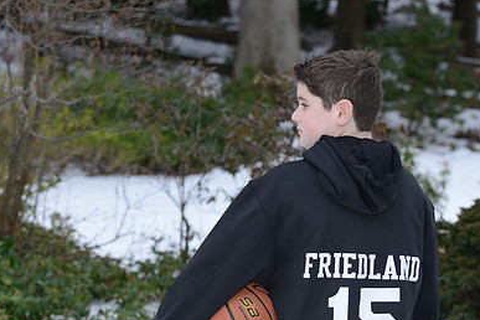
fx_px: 1720
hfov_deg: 15.9
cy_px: 238
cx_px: 287
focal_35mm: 129
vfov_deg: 10.6
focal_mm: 86
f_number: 5
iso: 800
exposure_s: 1/250
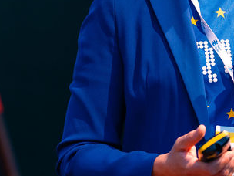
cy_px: 0
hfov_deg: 4.5
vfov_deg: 3.4
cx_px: 39
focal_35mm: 437
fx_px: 2954
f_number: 1.8
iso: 500
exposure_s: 1/160
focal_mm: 135
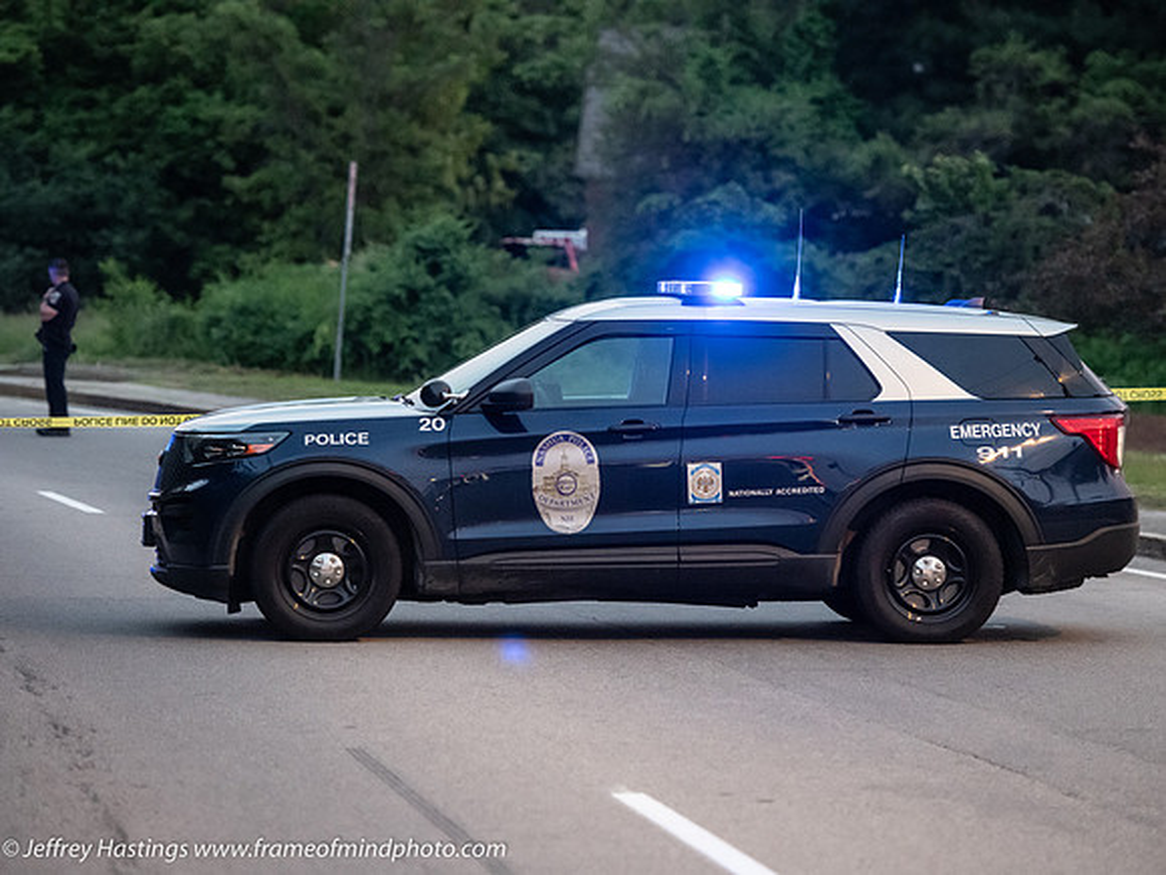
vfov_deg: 8.9
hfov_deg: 11.9
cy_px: 464
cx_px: 626
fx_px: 5600
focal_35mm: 166
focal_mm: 145
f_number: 2.8
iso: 8000
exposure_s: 1/200
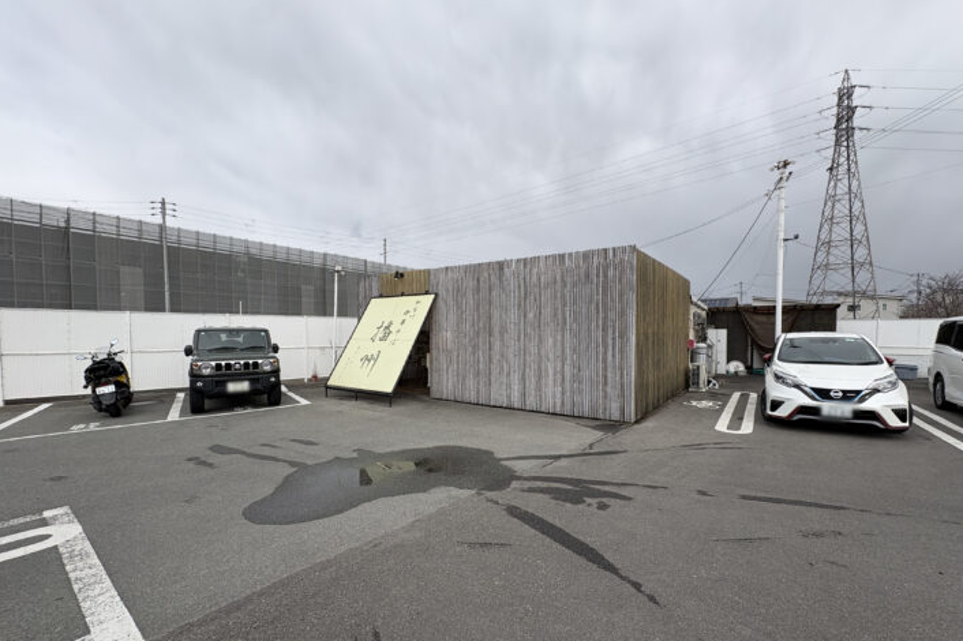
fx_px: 401
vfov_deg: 77.1
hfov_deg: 100.4
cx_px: 494
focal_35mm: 15
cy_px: 346
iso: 40
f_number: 2.2
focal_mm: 2.22
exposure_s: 1/1217
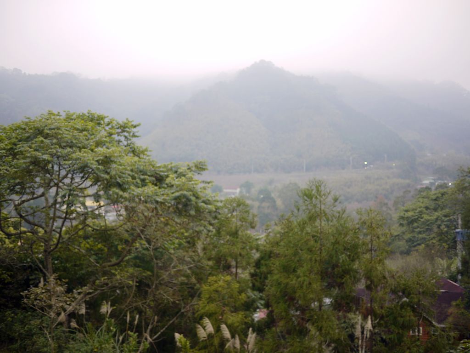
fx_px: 543
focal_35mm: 40
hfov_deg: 46.8
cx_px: 235
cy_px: 176
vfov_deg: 36.0
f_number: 1.7
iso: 100
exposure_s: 1/40
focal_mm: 20
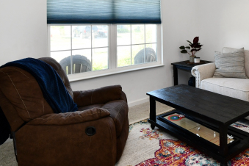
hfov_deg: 57.1
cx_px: 188
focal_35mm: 31
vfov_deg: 40.4
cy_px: 30
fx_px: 214
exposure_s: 1/60
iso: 640
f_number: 6.3
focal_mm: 14
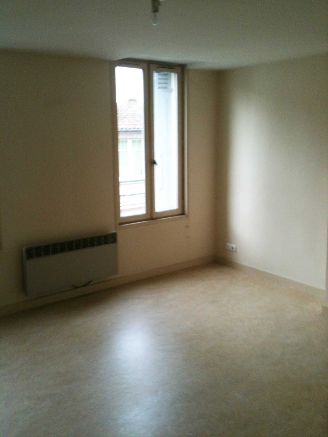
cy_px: 218
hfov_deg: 40.7
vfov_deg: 52.6
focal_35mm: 35
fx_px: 442
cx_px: 164
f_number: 2.8
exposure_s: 1/20
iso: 64
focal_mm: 3.85
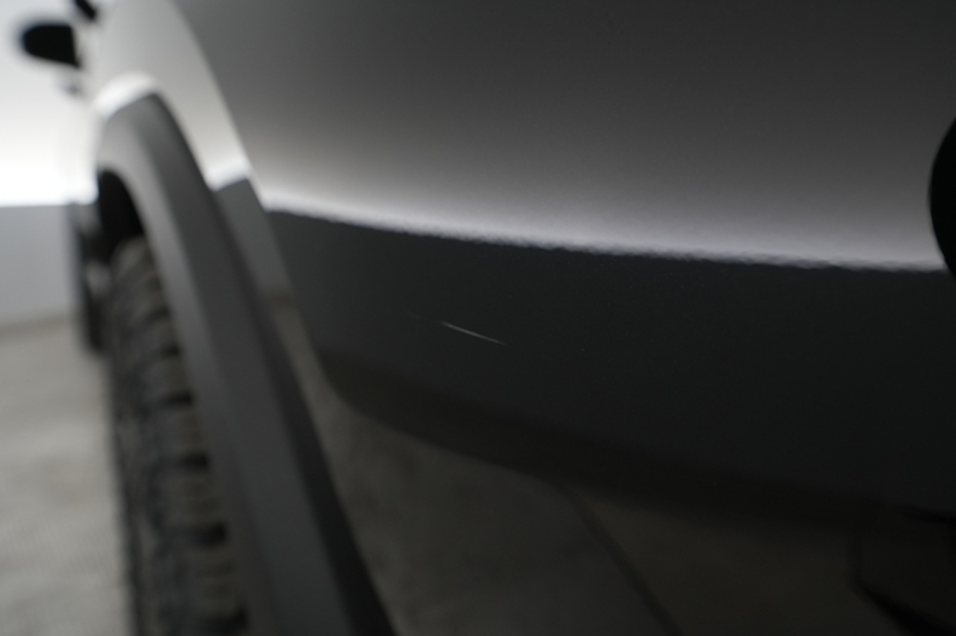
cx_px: 478
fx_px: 637
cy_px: 318
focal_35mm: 24
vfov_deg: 53.1
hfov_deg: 73.8
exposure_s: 1/30
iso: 800
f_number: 4.5
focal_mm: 24
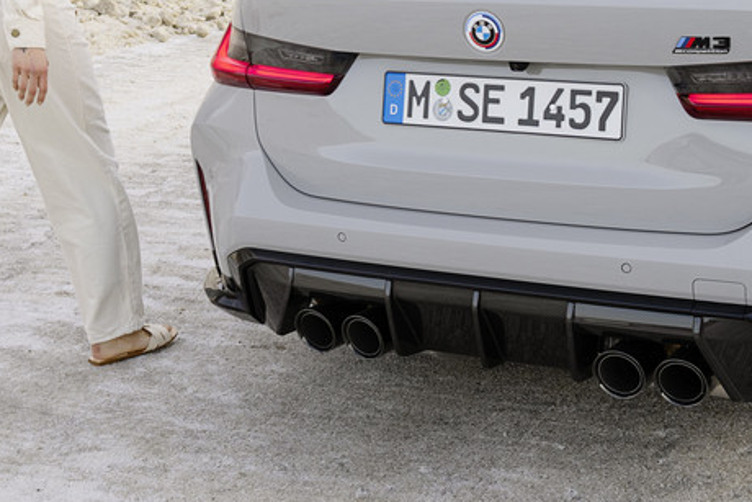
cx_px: 428
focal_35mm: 73
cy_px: 36
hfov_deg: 27.7
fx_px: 1525
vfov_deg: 18.3
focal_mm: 28
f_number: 7.1
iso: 160
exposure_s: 1/125
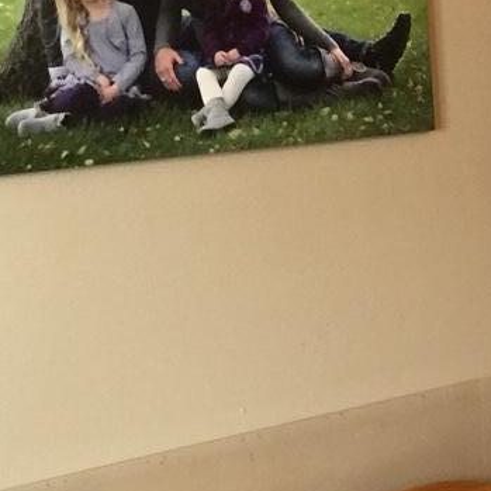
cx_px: 979
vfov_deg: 14.5
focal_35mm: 120
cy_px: 360
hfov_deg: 12.7
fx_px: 1926
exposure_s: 1/15
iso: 80
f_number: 2.2
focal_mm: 4.15
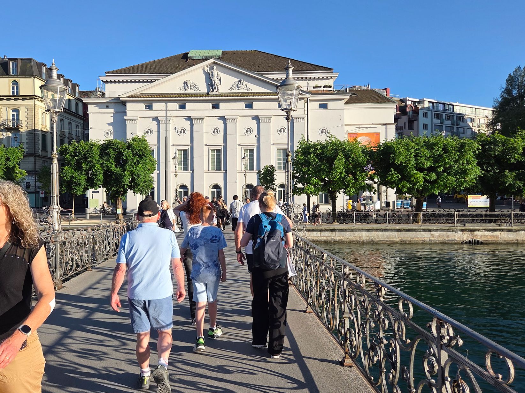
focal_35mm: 28
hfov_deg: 63.3
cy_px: 183
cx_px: 237
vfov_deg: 49.7
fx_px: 425
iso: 80
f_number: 1.8
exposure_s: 1/3229
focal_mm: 5.4
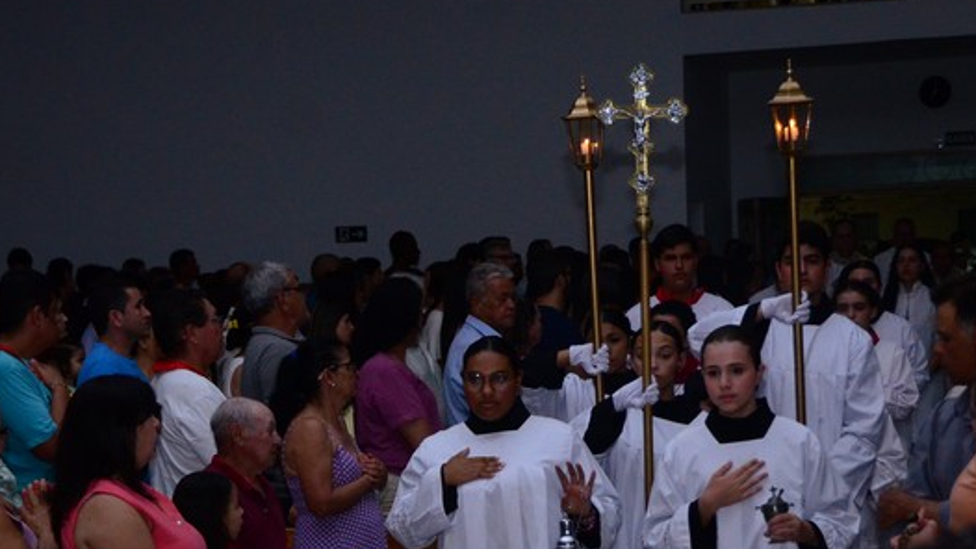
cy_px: 522
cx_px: 493
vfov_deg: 12.5
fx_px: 2485
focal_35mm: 96
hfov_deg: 22.2
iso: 2000
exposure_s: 1/200
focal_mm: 36
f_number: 5
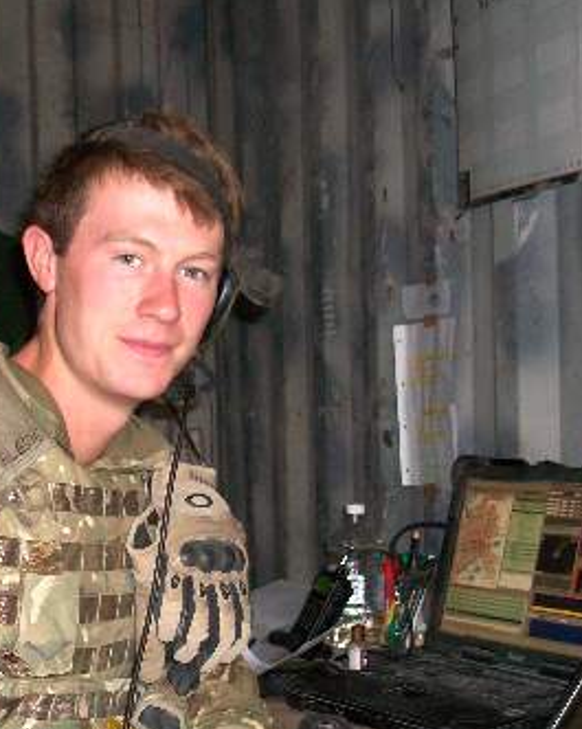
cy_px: 460
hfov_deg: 26.3
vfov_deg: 32.9
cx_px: 136
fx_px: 1229
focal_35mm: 57
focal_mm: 5.7
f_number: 2.8
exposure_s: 1/60
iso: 120
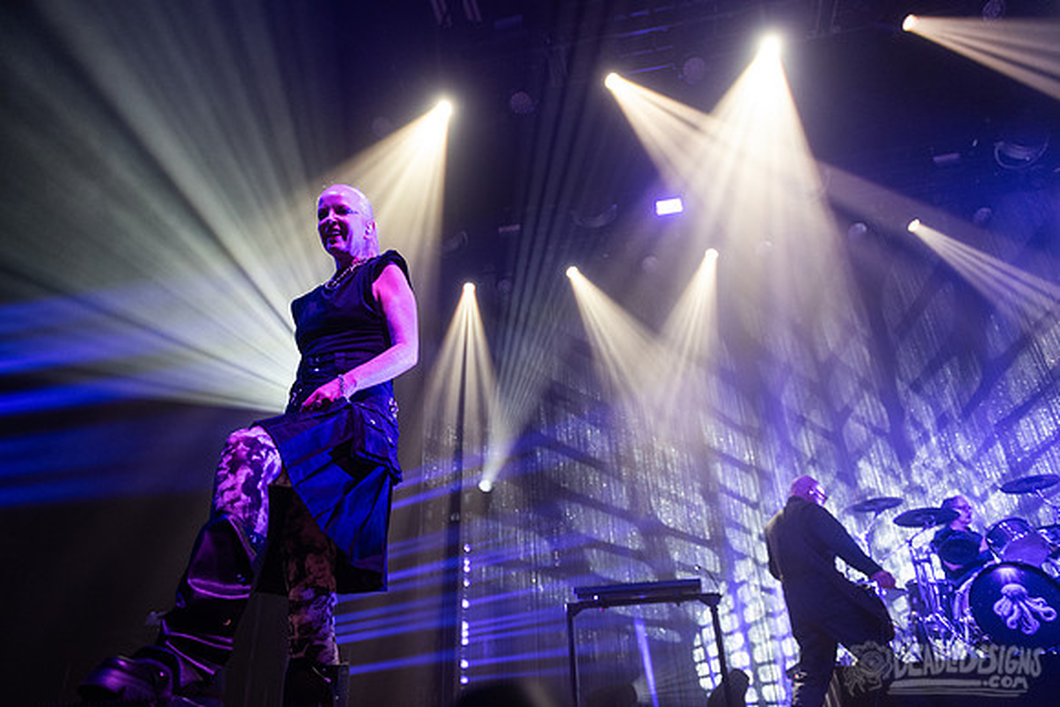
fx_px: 707
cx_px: 530
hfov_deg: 73.7
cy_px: 354
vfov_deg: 53.2
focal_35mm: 24
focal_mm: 24
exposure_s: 1/250
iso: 2500
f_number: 3.2
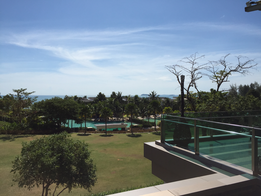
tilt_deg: +0.3
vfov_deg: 48.2
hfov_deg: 61.7
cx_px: 130
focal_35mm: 29
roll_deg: -0.7
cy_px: 98
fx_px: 219
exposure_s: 1/4950
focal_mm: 4.15
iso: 32
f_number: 2.2
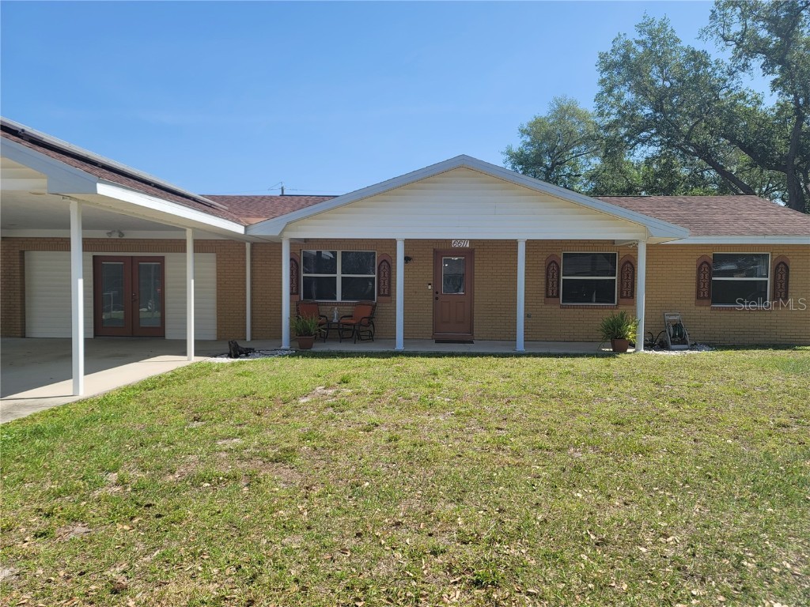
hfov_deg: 69.4
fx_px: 585
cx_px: 405
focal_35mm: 25
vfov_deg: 54.9
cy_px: 304
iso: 20
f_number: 1.8
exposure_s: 1/864
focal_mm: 7
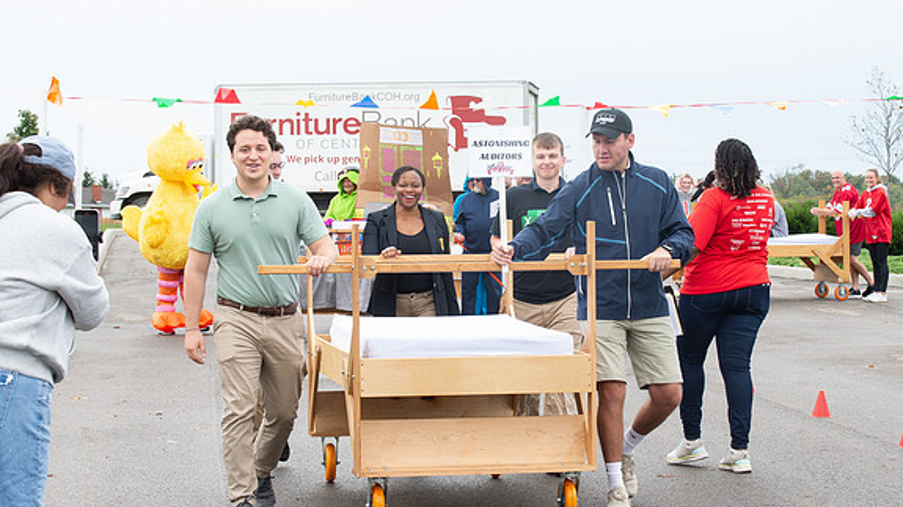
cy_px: 274
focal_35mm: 107
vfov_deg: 11.3
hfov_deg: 20.0
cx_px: 502
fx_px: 2561
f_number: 10
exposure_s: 1/160
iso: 640
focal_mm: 78
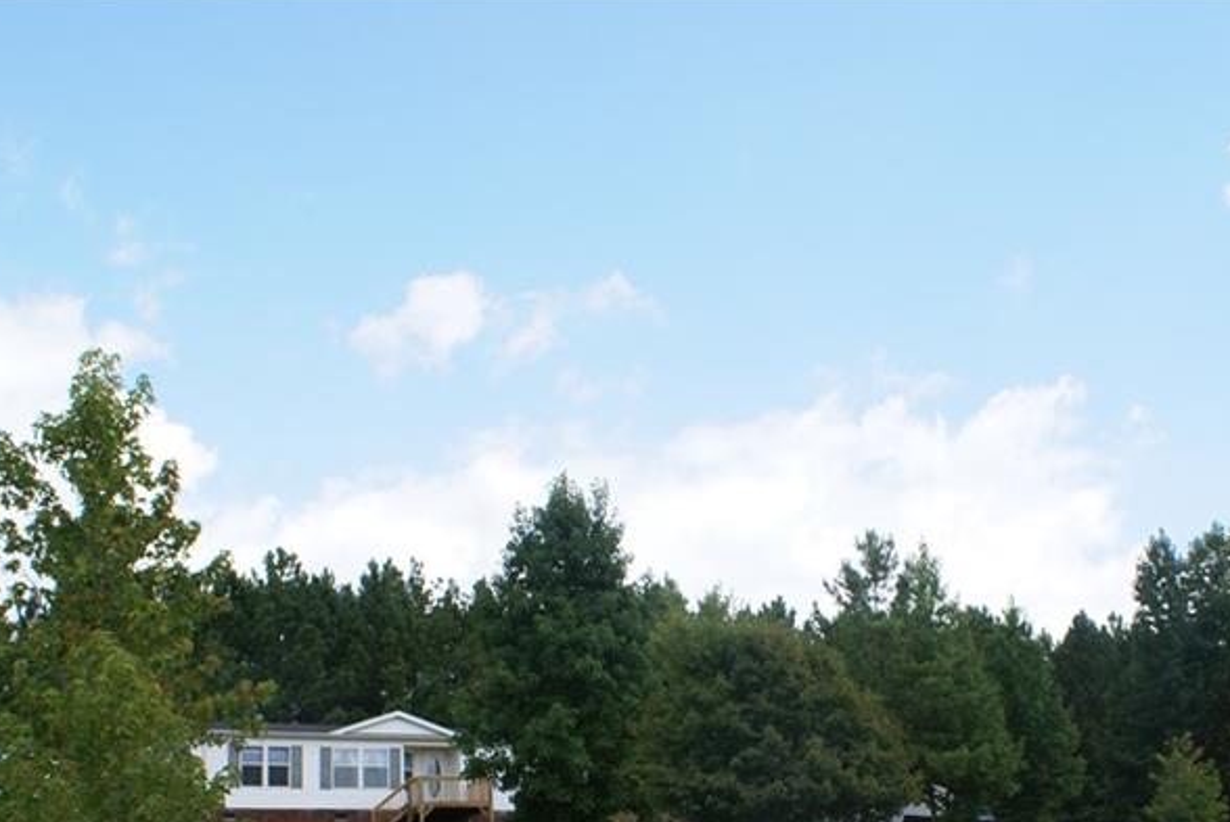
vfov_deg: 27.8
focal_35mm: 47
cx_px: 736
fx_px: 1607
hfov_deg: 41.7
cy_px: 707
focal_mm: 18
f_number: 10
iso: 100
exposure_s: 1/160
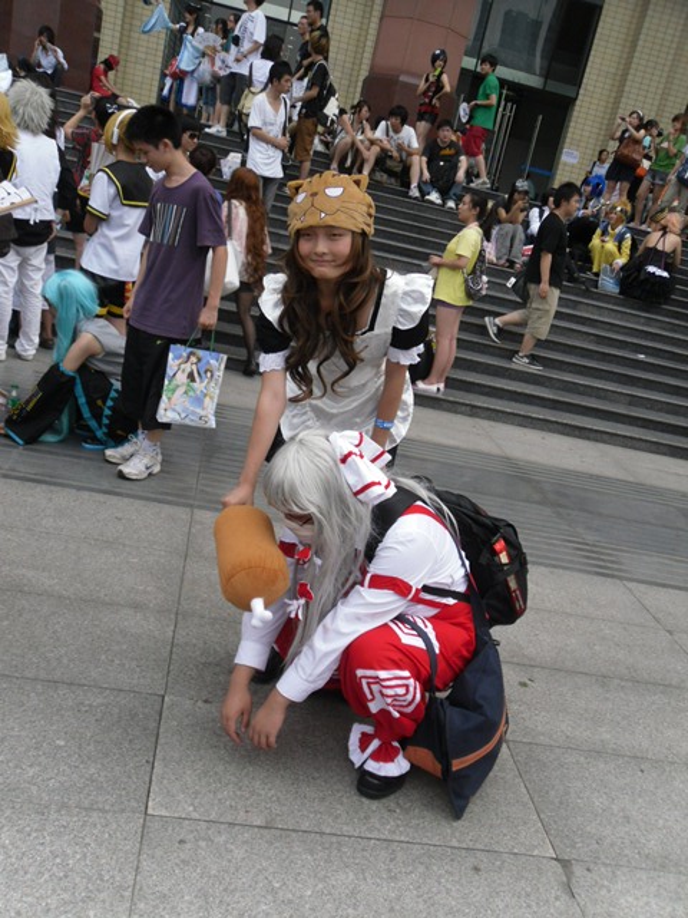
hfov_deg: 32.2
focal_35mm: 45
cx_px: 344
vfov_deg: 42.1
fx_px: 1193
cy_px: 459
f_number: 3.5
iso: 100
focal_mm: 6.3
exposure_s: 1/90
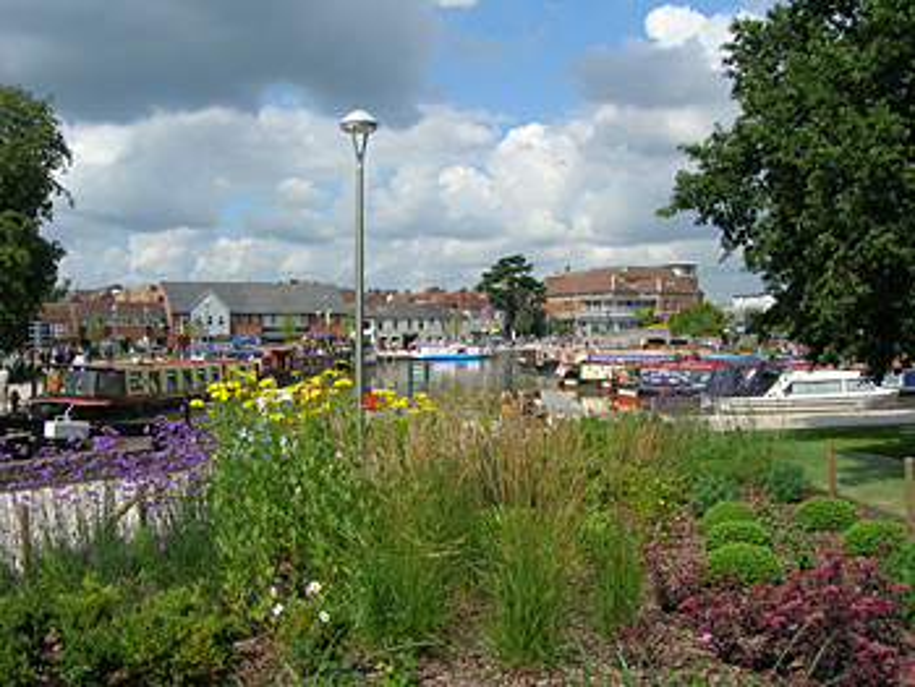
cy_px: 344
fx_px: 899
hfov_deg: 53.9
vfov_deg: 41.8
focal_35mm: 34
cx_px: 458
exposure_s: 1/431
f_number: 4.9
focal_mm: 5.7
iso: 50
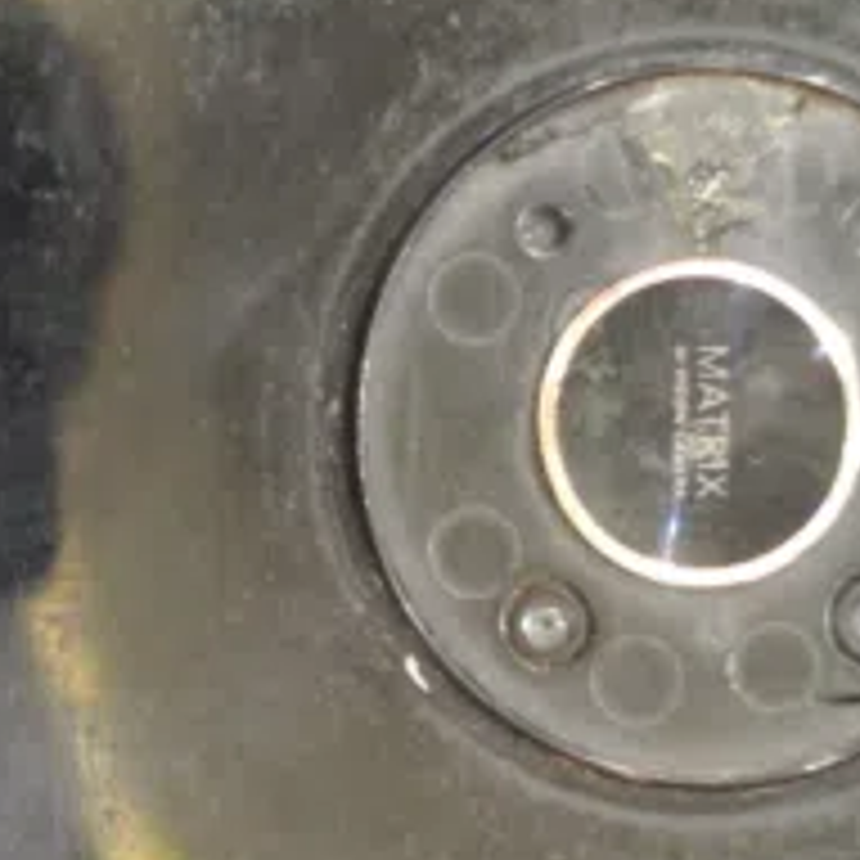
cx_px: 45
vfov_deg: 22.5
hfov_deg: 21.8
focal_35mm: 77
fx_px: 2164
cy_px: 455
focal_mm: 4.94
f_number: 1.5
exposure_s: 1/25
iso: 3200
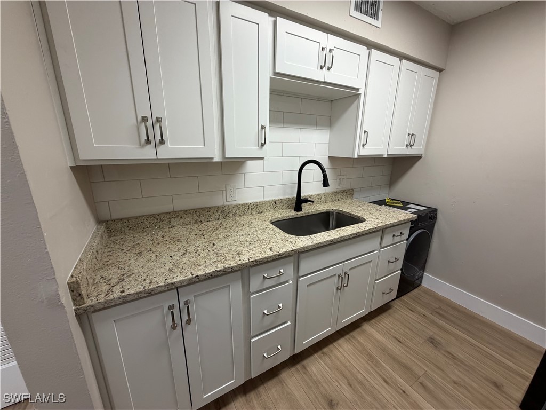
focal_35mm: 14
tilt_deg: -16.6
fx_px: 221
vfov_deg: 85.7
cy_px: 205
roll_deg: -0.3
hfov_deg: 102.1
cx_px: 273
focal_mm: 2.22
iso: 160
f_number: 2.2
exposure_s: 1/120
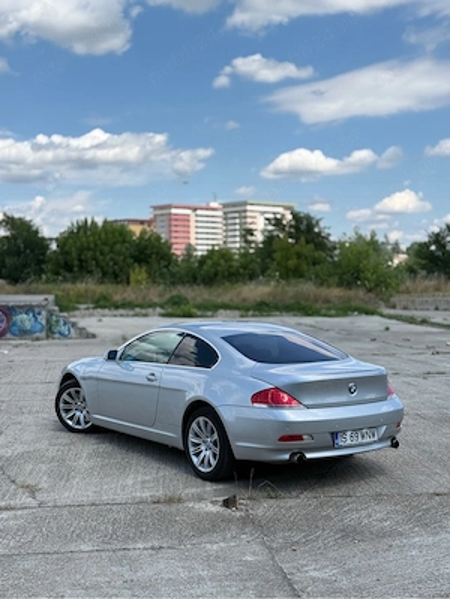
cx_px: 225
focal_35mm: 48
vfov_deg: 39.7
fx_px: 832
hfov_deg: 30.3
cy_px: 300
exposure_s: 1/3096
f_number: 1.78
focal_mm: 6.76
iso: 100
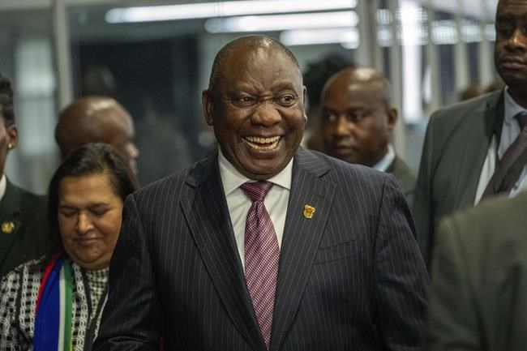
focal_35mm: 247
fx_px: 3615
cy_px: 176
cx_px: 264
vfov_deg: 5.6
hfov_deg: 8.3
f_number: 5.6
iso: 12800
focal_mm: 247
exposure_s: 1/250
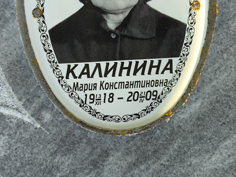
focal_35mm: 50
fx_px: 341
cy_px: 88
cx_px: 118
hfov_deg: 38.2
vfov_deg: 29.1
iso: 50
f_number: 1.7
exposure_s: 1/369
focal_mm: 4.71
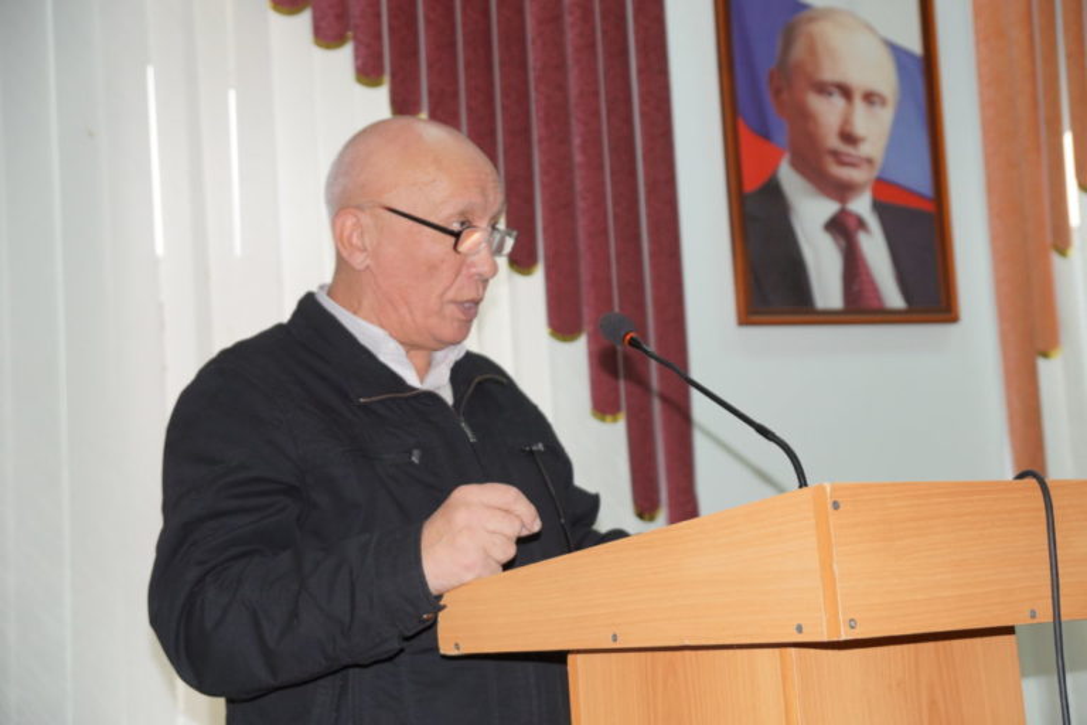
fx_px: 1812
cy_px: 362
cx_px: 544
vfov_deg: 22.6
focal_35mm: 60
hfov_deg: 33.4
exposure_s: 1/160
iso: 640
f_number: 4.5
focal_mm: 40
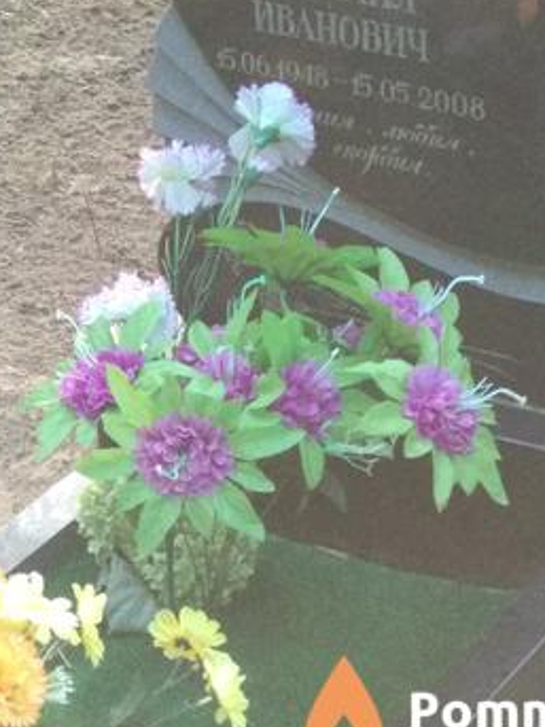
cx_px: 316
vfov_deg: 21.3
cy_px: 148
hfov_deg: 16.2
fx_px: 1911
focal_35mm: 91
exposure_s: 1/60
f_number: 2.6
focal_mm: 5.99
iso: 1000
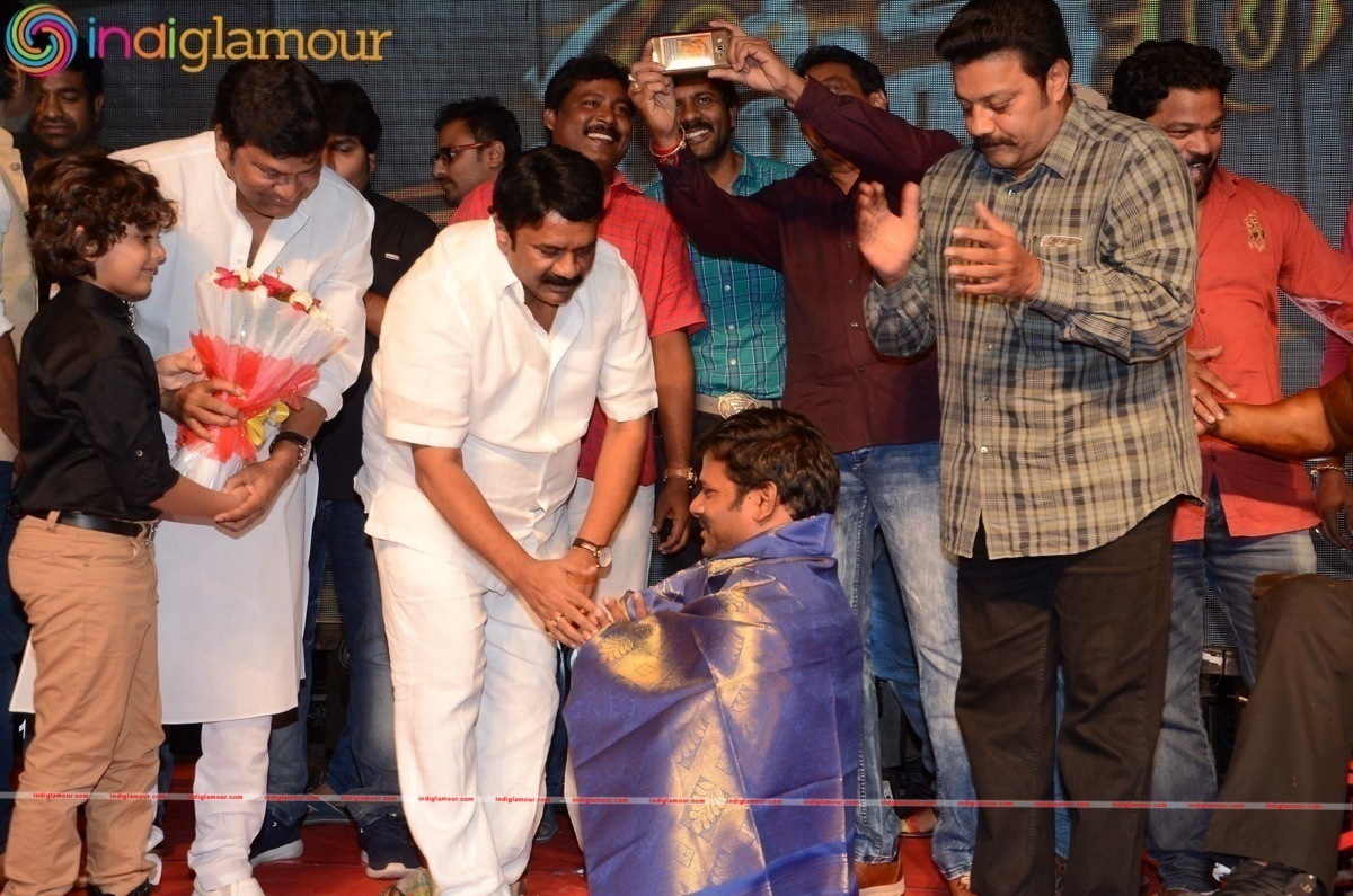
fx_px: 1969
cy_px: 448
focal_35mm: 52
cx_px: 676
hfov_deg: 37.9
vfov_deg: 25.6
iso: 640
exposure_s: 1/125
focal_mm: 35
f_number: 6.3
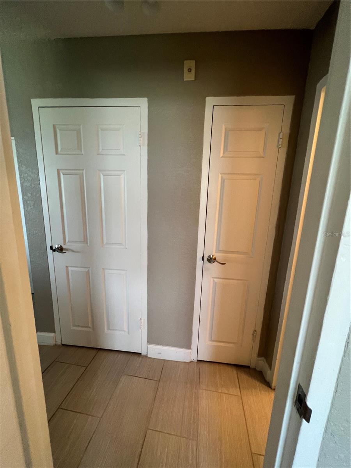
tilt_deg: -9.5
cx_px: 176
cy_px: 234
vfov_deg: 106.2
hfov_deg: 89.9
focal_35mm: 13
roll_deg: -1.2
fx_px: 176
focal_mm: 1.57
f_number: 1.8
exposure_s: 1/60
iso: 200
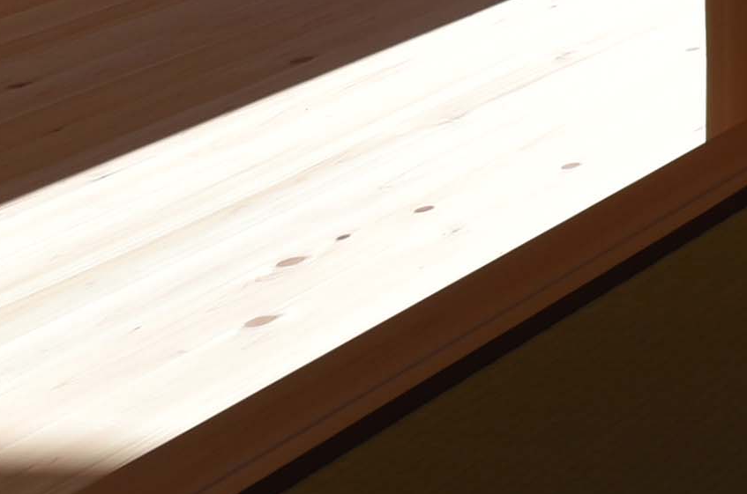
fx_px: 2050
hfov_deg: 11.3
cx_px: 2262
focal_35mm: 99
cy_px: -763
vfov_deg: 11.1
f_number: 5.6
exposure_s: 1/125
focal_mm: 14
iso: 100
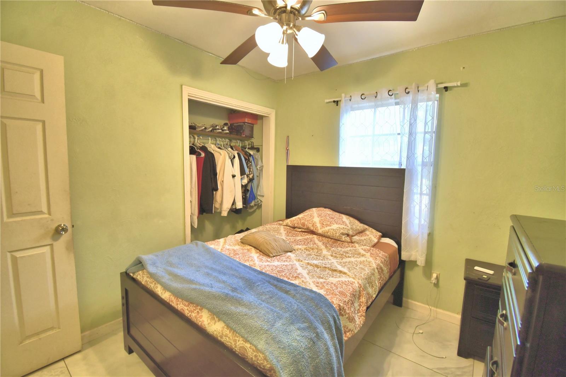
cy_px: 188
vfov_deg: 77.3
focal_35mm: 15
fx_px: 236
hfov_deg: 100.4
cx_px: 283
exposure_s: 1/30
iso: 400
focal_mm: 10
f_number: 4.5
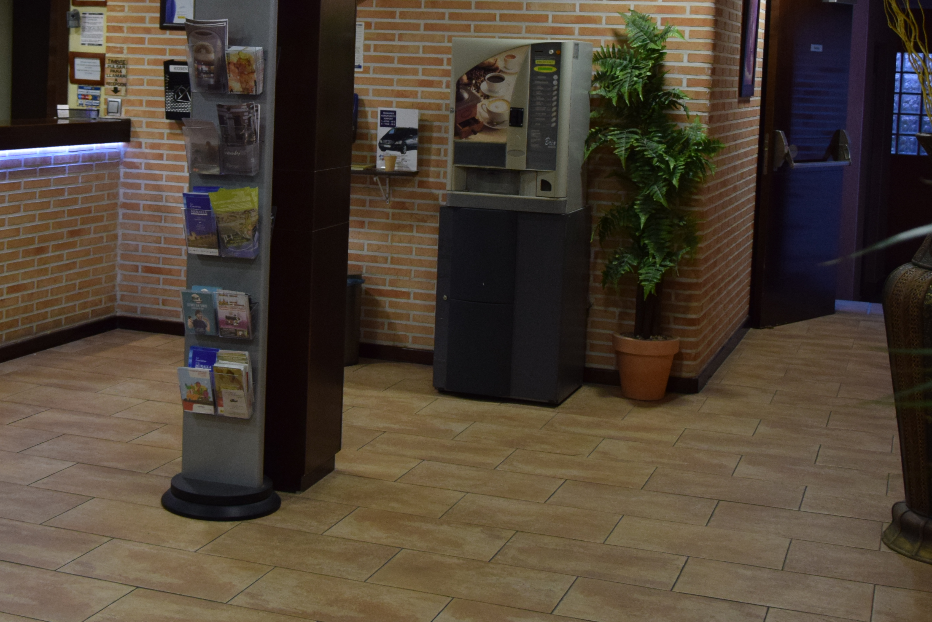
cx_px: 316
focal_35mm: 56
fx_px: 1447
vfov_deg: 24.0
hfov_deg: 35.4
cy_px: 169
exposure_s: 1/60
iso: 900
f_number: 3.8
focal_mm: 21
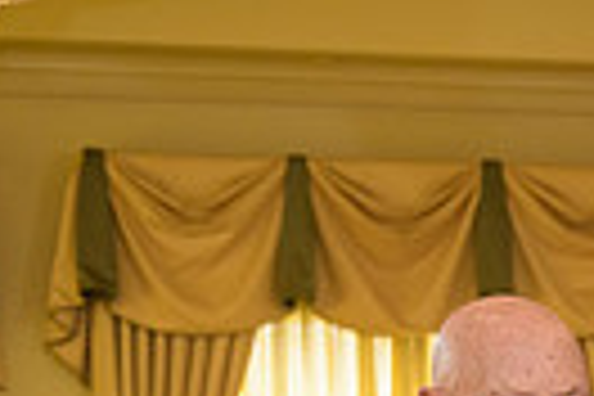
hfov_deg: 12.0
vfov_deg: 8.7
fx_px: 2541
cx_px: 1143
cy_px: 614
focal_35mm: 154
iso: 1000
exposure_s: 1/125
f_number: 3.2
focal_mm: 35
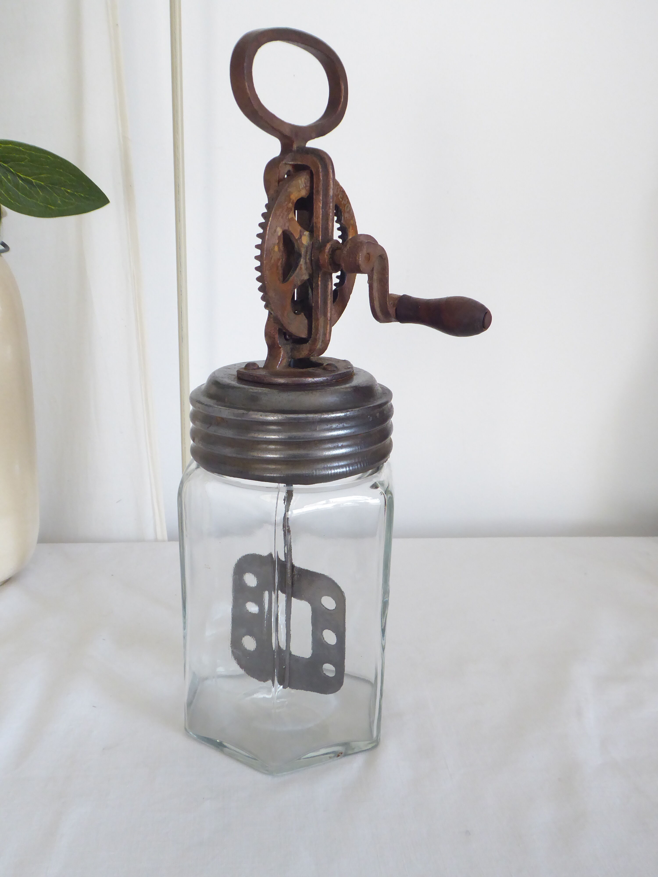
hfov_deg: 44.2
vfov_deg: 56.8
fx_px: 811
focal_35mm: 32
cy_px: 438
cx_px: 329
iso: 400
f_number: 3.5
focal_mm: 5.4
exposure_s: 1/50
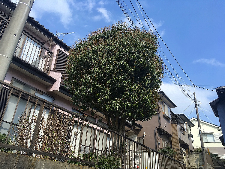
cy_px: 84
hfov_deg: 61.7
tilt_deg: +26.8
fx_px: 188
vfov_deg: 48.2
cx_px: 112
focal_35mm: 29
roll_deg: -2.4
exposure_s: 1/1166
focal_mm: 4.15
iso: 25
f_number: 2.2
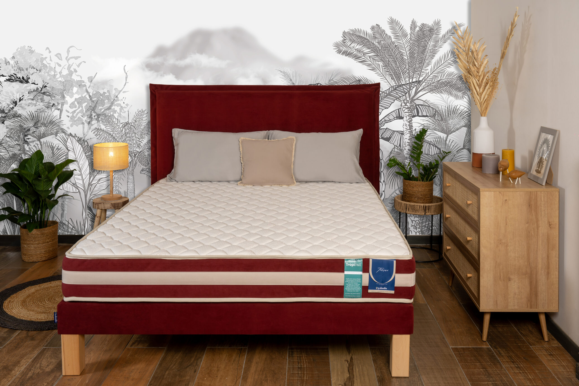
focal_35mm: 35
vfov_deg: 37.9
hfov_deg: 54.4
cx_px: 290
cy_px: 193
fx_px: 563
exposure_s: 1/60
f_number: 8
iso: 320
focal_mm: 35
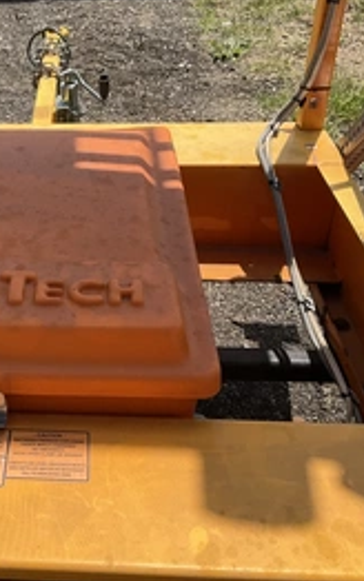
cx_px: 38
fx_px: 745
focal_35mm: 47
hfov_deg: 26.5
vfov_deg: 42.6
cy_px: 271
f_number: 1.8
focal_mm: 3
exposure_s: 1/2058
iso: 25
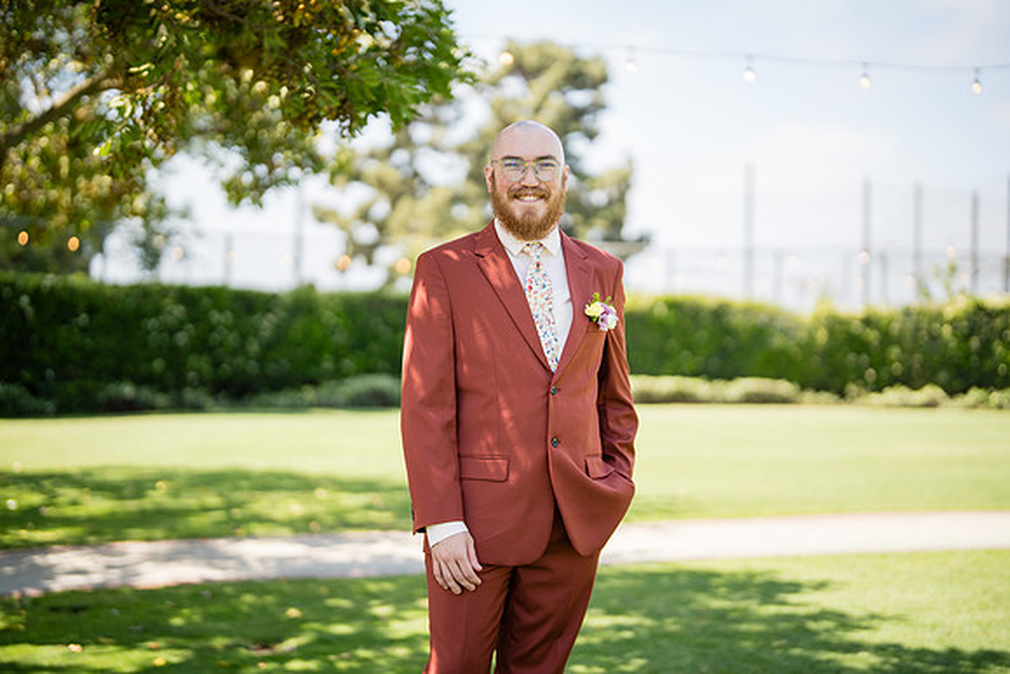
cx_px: 505
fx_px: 1470
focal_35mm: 52
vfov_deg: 25.8
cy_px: 323
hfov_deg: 37.9
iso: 100
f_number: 1.3
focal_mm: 50
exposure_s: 1/2000
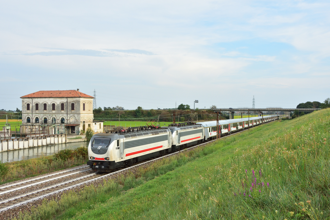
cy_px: 110
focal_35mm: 39
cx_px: 165
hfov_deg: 49.6
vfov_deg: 34.2
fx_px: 357
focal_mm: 26
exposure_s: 1/640
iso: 500
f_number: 7.1
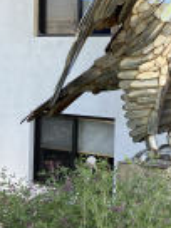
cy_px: 55
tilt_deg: +1.3
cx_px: 216
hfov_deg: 19.5
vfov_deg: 27.4
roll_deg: -1.4
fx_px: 461
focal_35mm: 70
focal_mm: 4.25
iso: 50
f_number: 1.8
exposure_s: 1/122
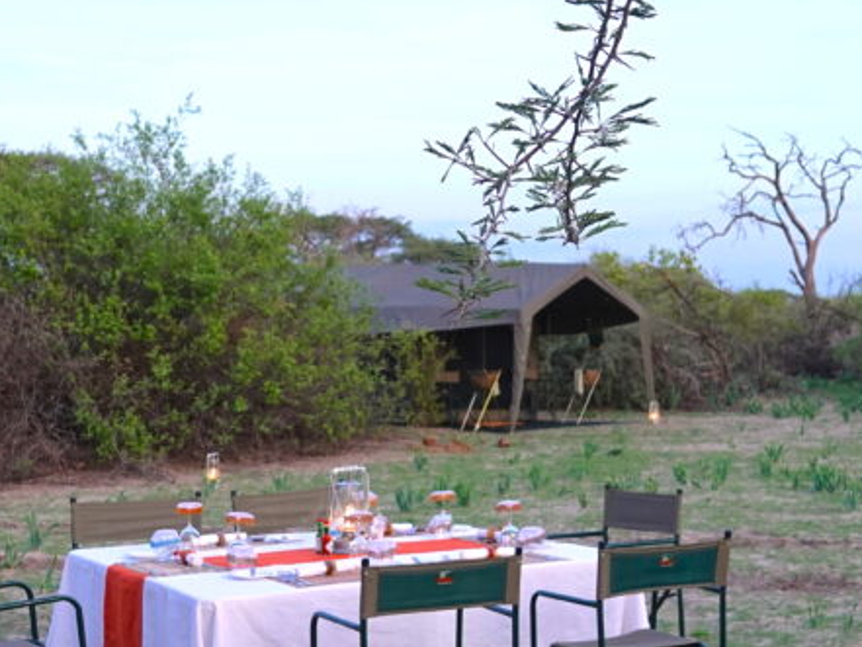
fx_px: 1669
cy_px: 314
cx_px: 608
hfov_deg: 28.7
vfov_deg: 21.9
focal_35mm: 67
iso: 100
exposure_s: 1/80
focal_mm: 11.03
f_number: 2.8
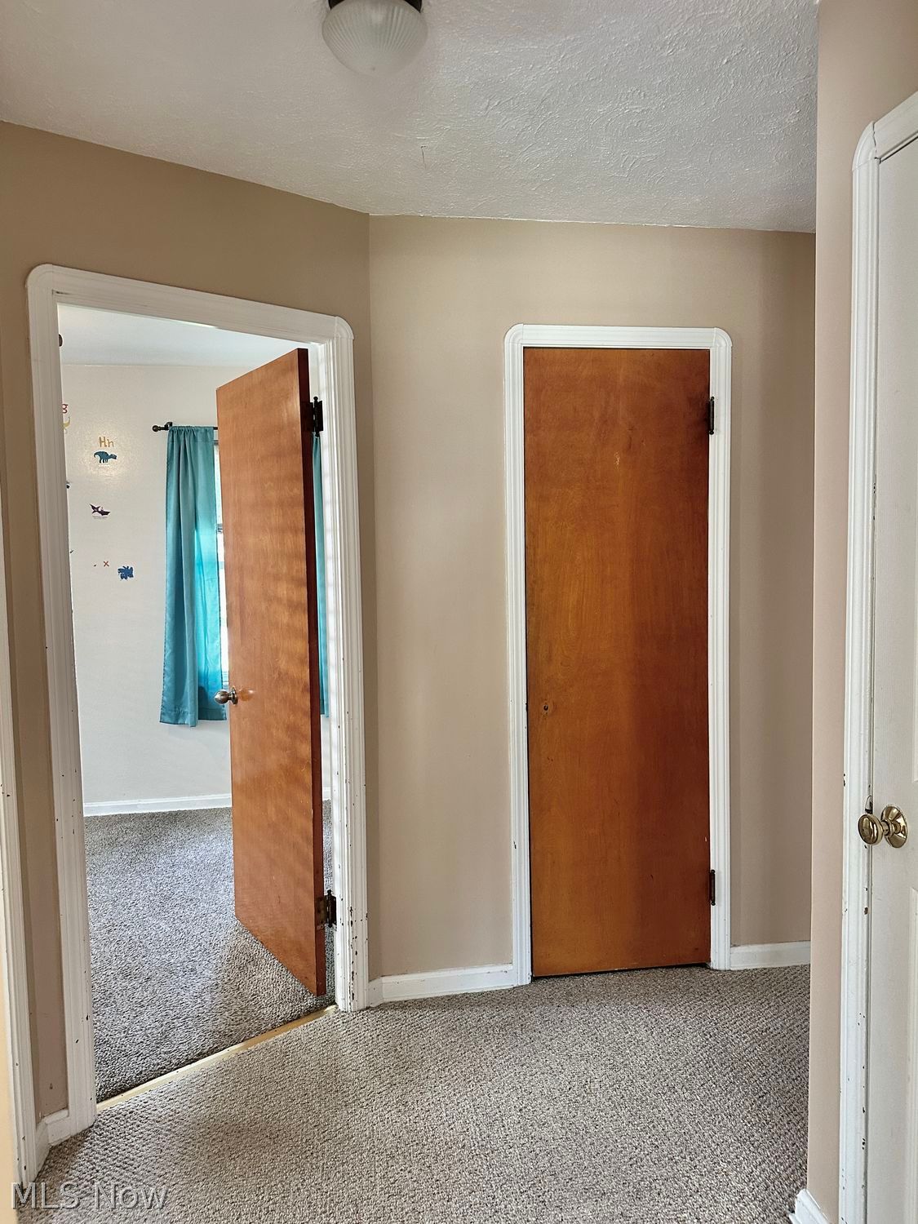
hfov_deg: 56.8
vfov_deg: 71.6
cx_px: 459
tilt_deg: -3.6
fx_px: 849
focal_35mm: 24
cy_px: 612
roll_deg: +1.8
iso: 320
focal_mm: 6.86
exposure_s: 1/60
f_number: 1.78
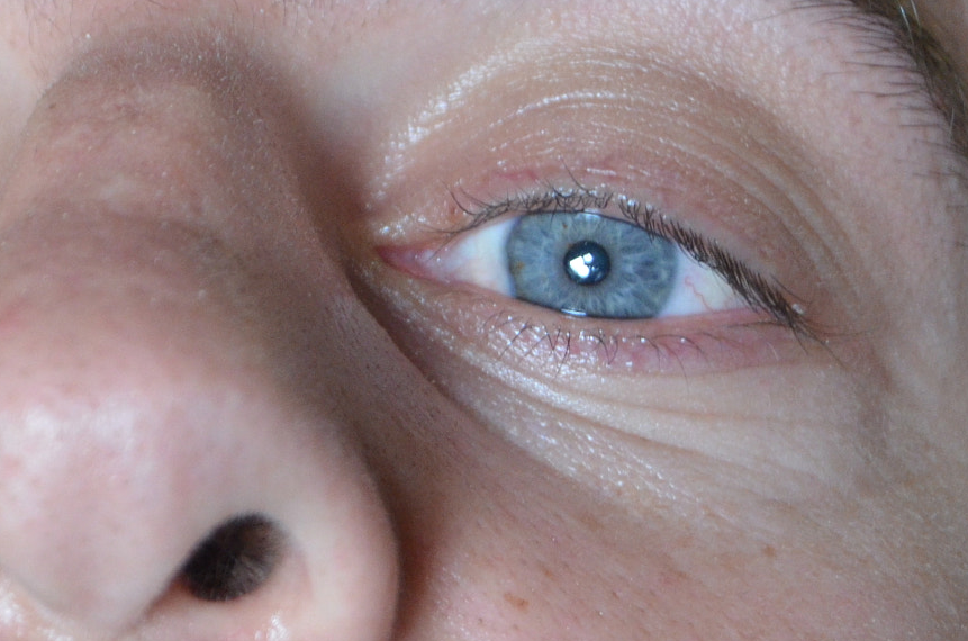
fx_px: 5264
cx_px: 226
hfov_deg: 10.5
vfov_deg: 7.0
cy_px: 491
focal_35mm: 196
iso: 1600
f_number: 5.6
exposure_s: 1/40
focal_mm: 55
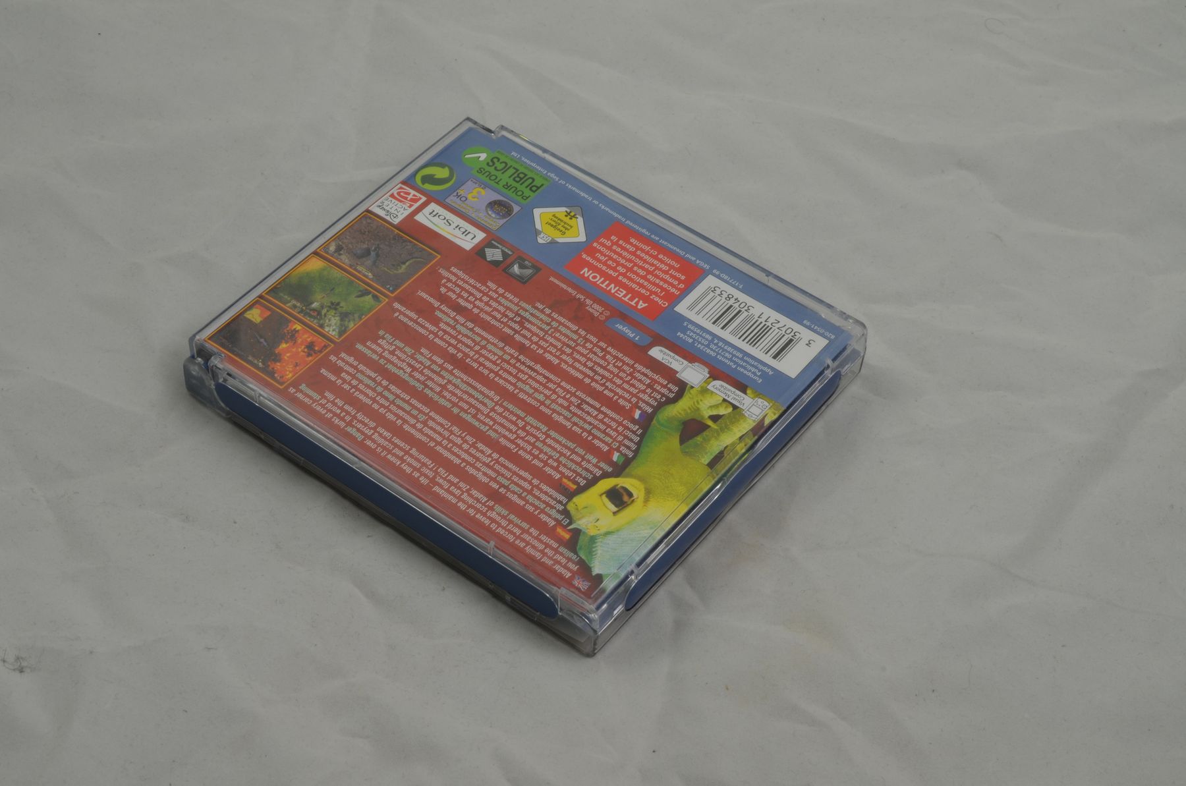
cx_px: 593
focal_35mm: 60
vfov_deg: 22.5
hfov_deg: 33.5
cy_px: 393
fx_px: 1973
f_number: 20
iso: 100
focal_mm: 40
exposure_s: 1/3
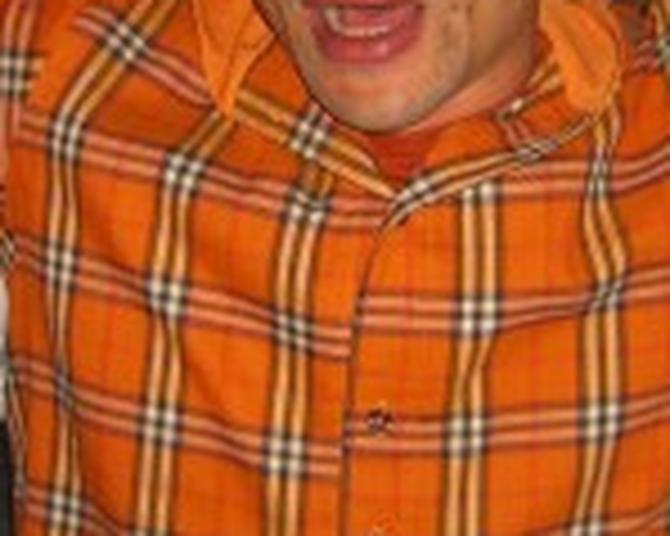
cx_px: 387
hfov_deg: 12.9
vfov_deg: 10.3
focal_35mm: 149
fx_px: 2953
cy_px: 153
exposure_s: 1/60
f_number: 2.8
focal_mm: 7.9
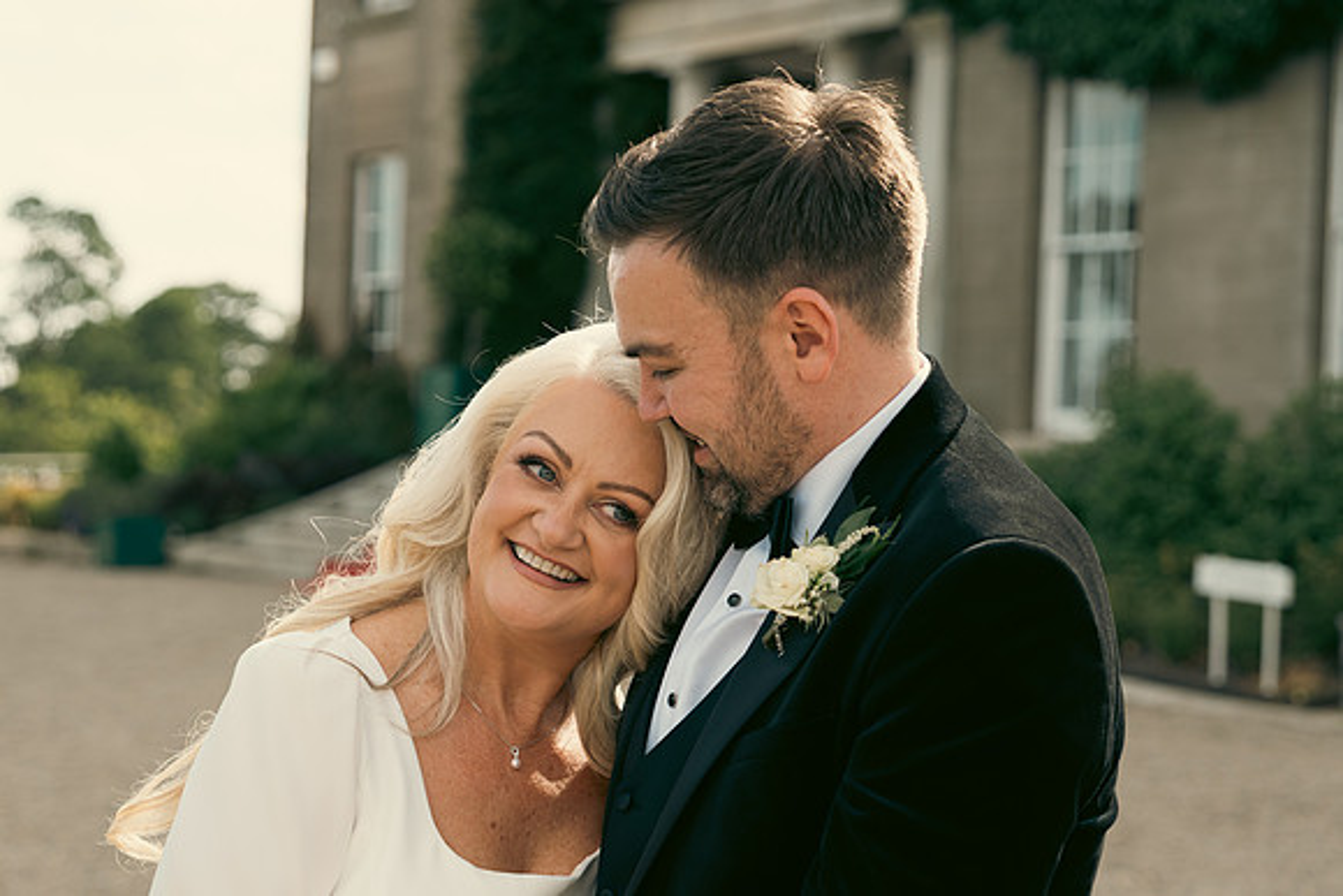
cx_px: 672
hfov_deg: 25.1
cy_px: 448
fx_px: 3022
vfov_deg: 16.9
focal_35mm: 81
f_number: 3.2
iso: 125
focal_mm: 54
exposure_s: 1/800
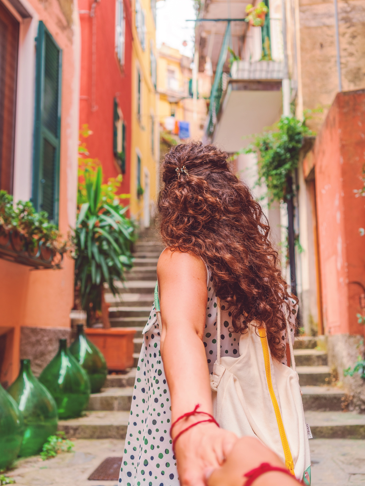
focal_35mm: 38
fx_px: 534
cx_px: 182
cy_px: 247
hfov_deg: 37.7
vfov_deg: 49.0
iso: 100
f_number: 4
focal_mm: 35
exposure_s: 1/160
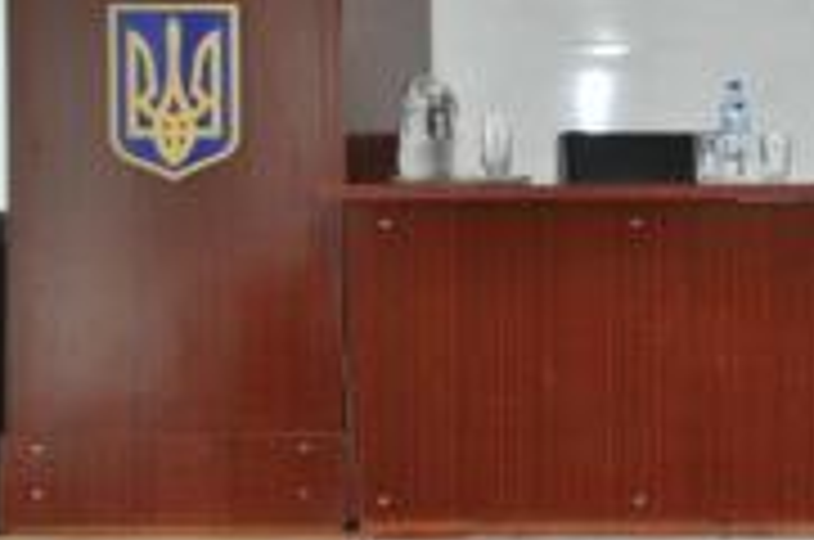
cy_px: 126
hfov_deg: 10.5
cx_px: 989
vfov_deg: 7.1
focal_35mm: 193
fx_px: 4356
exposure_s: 1/60
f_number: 5
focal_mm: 52
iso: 800
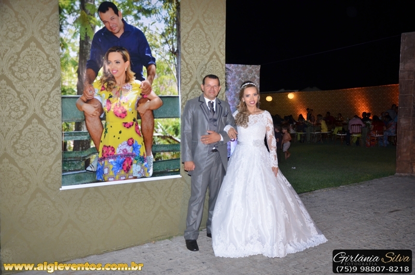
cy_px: 138
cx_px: 208
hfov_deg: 53.2
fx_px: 414
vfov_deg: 36.7
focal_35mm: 36
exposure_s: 1/200
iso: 640
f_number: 4
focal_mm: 24
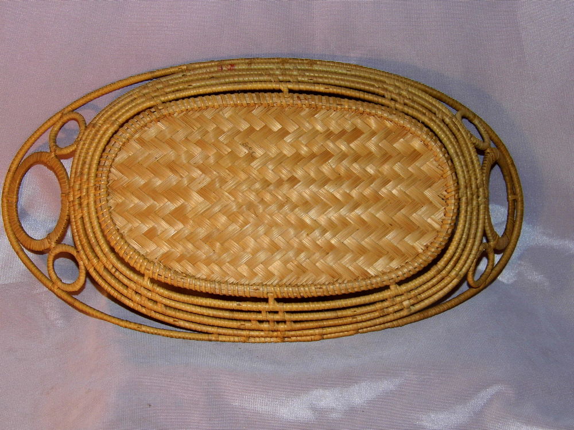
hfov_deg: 33.2
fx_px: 962
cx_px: 287
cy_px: 215
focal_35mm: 58
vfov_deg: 25.2
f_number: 3.9
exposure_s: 1/60
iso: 100
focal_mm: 10.4
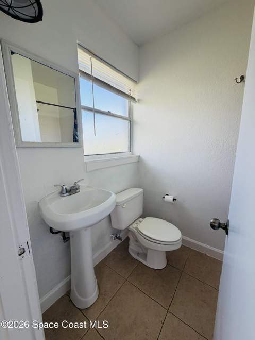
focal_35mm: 14
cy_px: 170
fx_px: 138
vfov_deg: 102.1
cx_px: 128
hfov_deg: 85.7
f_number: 2.2
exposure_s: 1/121
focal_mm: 2.22
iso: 80
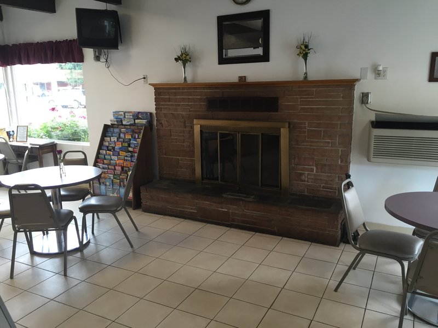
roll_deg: +2.6
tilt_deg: -12.5
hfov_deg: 61.7
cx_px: 219
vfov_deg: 48.2
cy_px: 164
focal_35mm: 29
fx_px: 367
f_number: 2.2
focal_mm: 4.15
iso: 40
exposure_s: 1/33
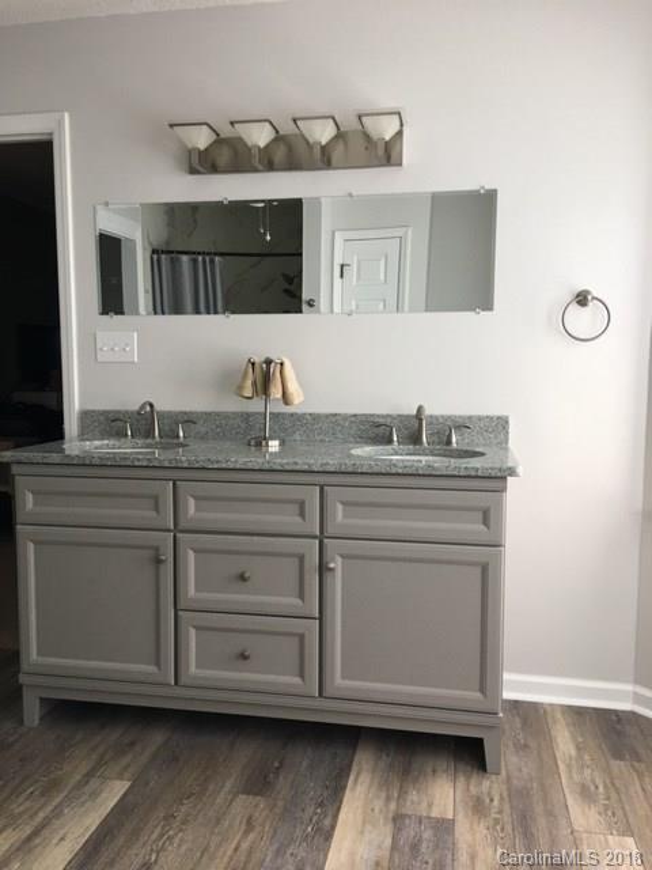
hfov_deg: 48.2
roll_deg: -0.5
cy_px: 435
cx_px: 326
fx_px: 728
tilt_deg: -2.0
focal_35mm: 29
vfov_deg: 61.7
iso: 32
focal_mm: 4.15
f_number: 2.2
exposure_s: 1/30
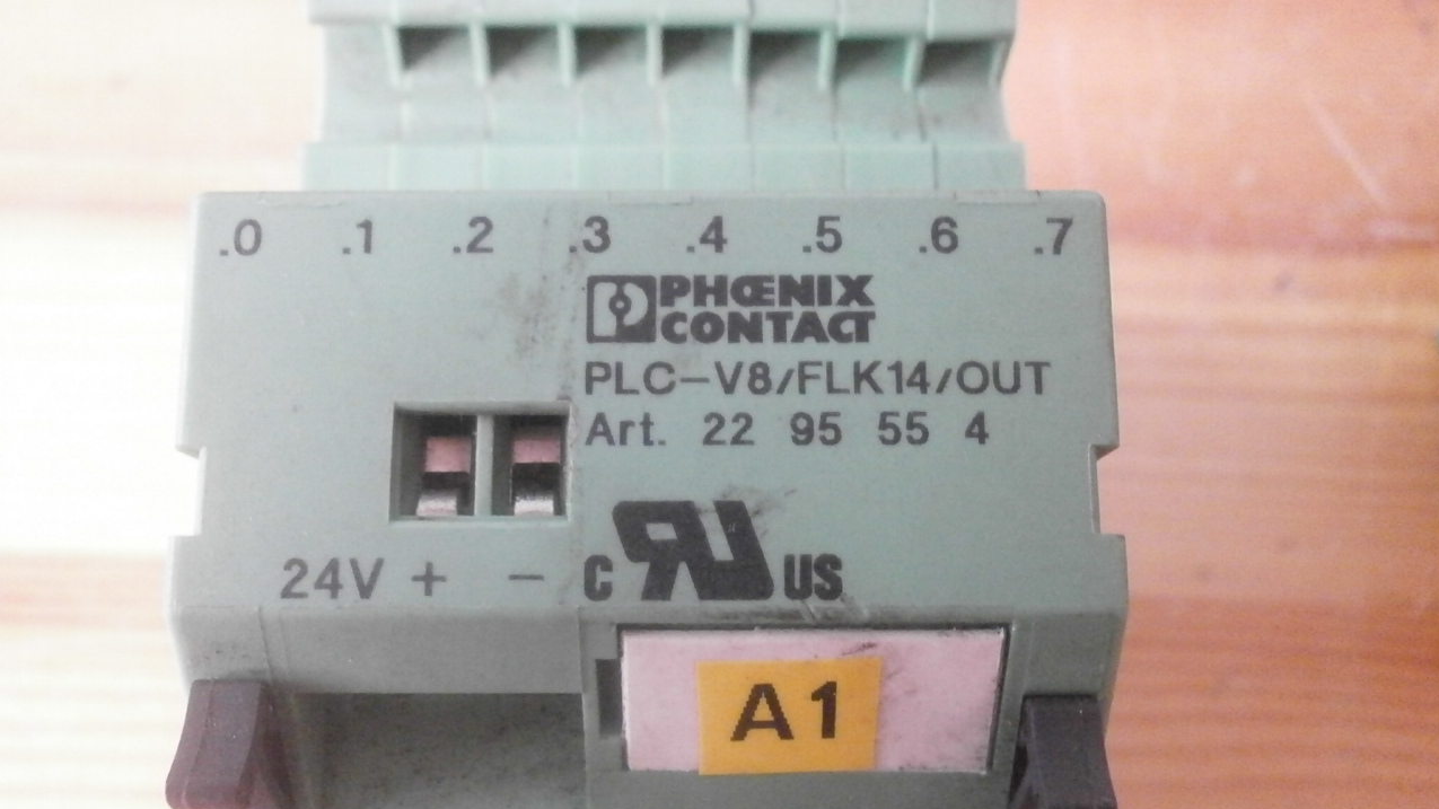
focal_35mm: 35
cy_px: 415
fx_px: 1335
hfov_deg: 56.6
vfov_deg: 33.7
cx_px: 721
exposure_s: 1/100
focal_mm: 5.8
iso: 800
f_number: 3.1
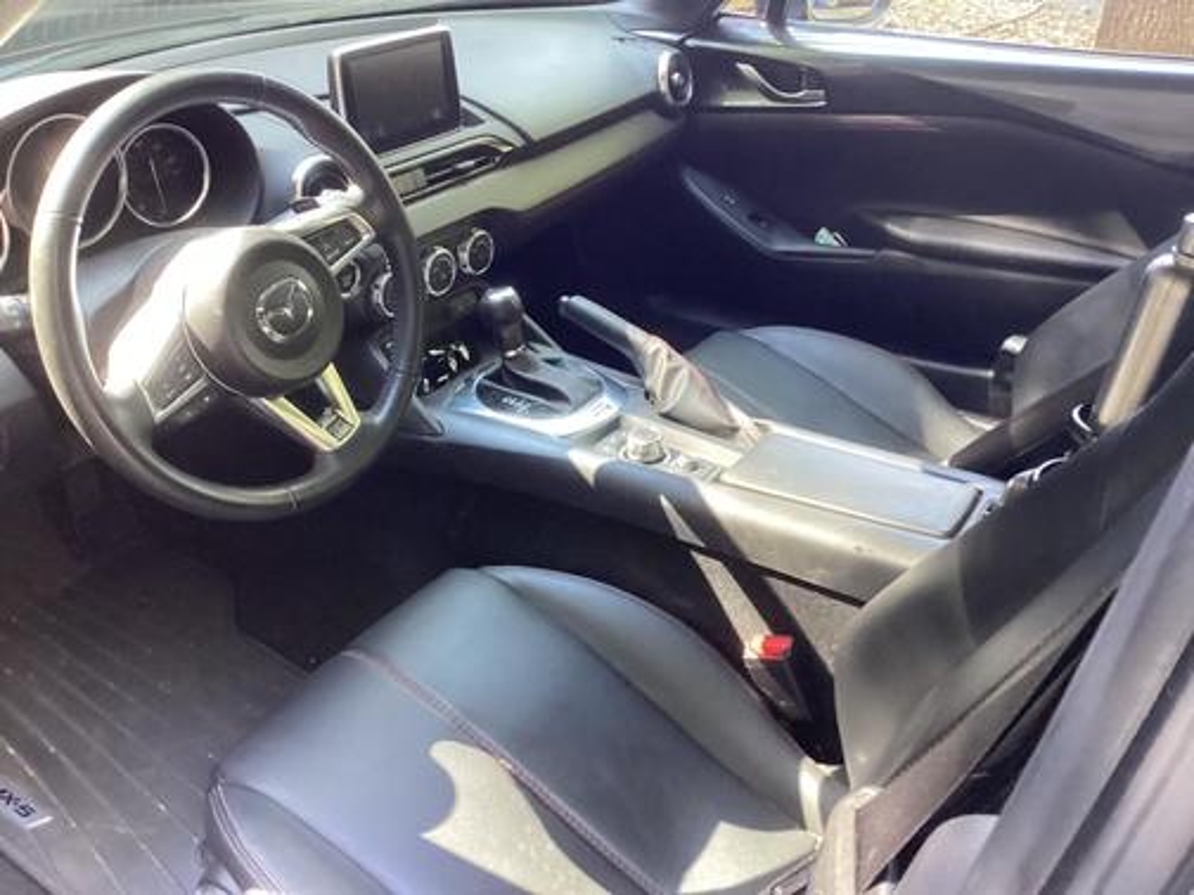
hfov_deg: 58.4
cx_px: 597
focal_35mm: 31
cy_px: 448
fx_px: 1069
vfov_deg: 45.4
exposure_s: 1/33
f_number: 2.4
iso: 250
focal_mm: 3.3
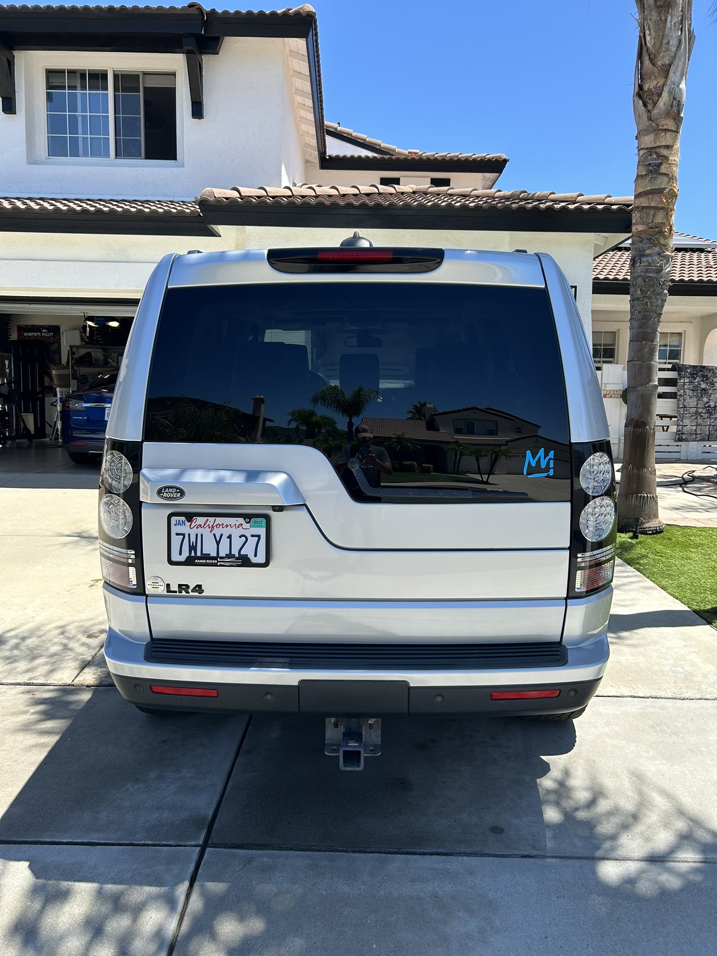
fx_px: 718
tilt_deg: -6.3
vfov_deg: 67.3
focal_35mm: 26
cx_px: 358
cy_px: 478
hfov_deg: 53.1
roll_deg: -1.0
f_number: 1.5
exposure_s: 1/1838
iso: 50
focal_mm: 5.7
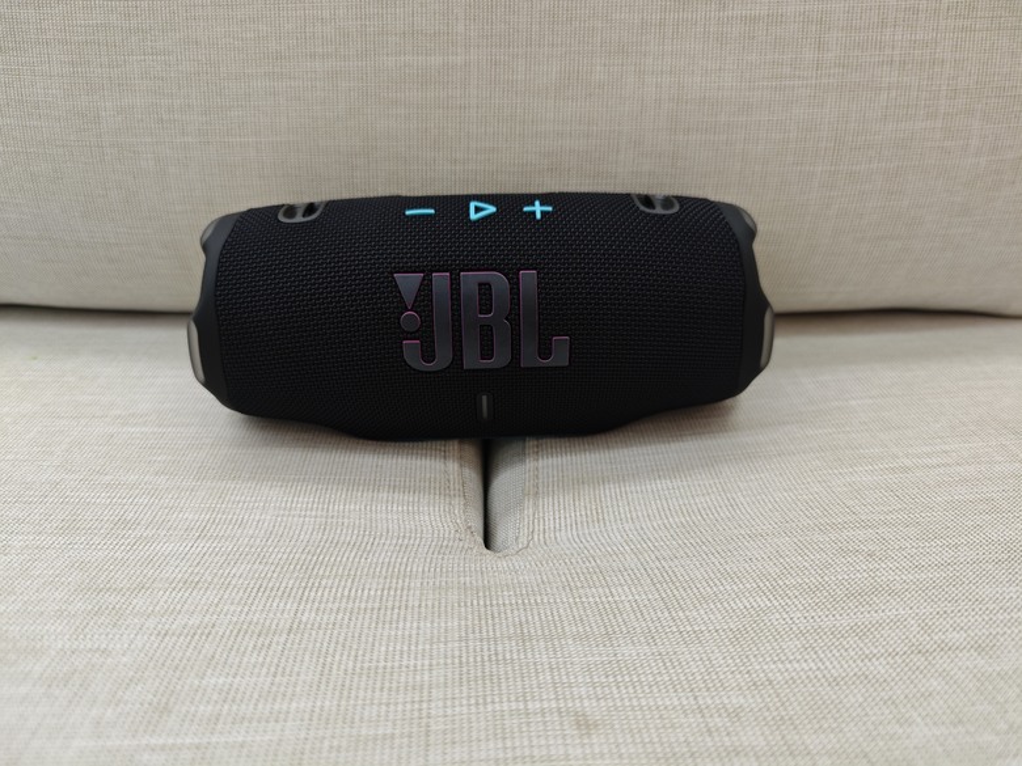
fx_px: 679
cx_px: 511
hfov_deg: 73.9
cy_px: 383
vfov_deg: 58.9
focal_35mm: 23
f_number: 1.63
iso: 640
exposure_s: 1/50.6
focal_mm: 8.72
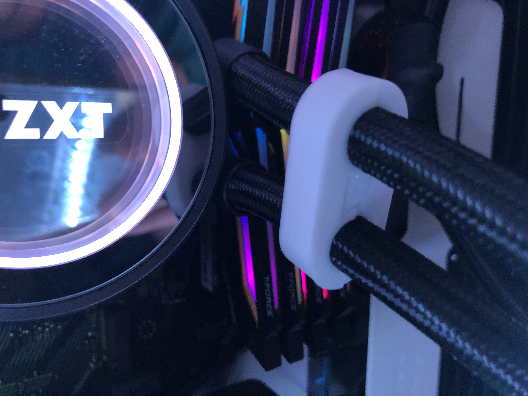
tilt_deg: -10.0
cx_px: 264
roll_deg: +0.0
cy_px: 198
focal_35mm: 28
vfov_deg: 49.7
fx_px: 427
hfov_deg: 63.4
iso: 50
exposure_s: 1/17
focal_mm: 4
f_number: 1.8
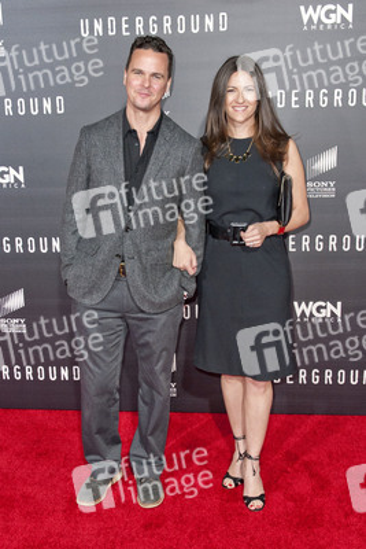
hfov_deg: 41.1
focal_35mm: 32
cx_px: 183
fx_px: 488
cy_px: 274
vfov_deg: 58.7
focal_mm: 32
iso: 800
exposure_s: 1/400
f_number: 4.5
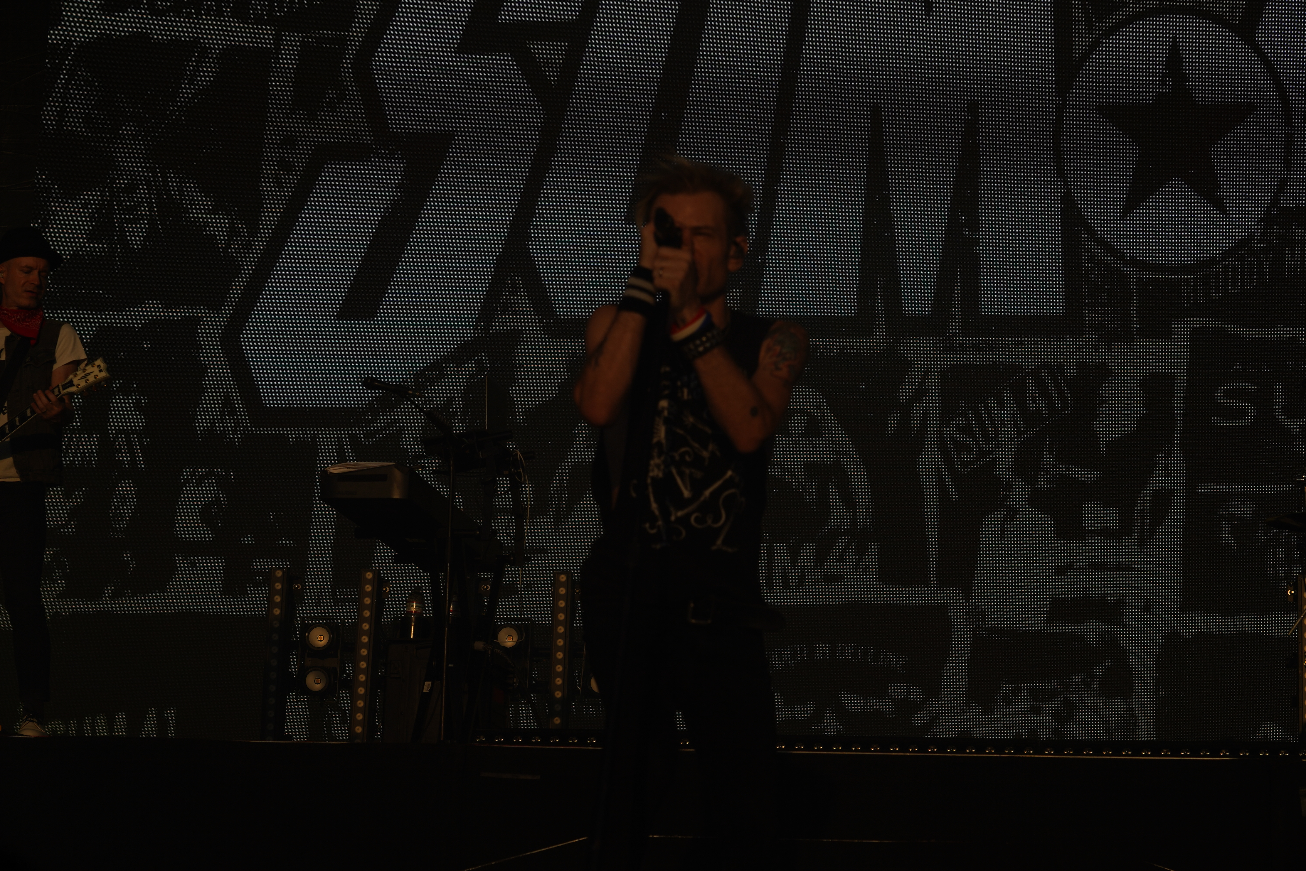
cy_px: 436
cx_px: 653
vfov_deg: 17.3
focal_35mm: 79
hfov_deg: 25.7
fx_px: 2866
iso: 100
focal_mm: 79
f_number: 8
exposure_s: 1/1600
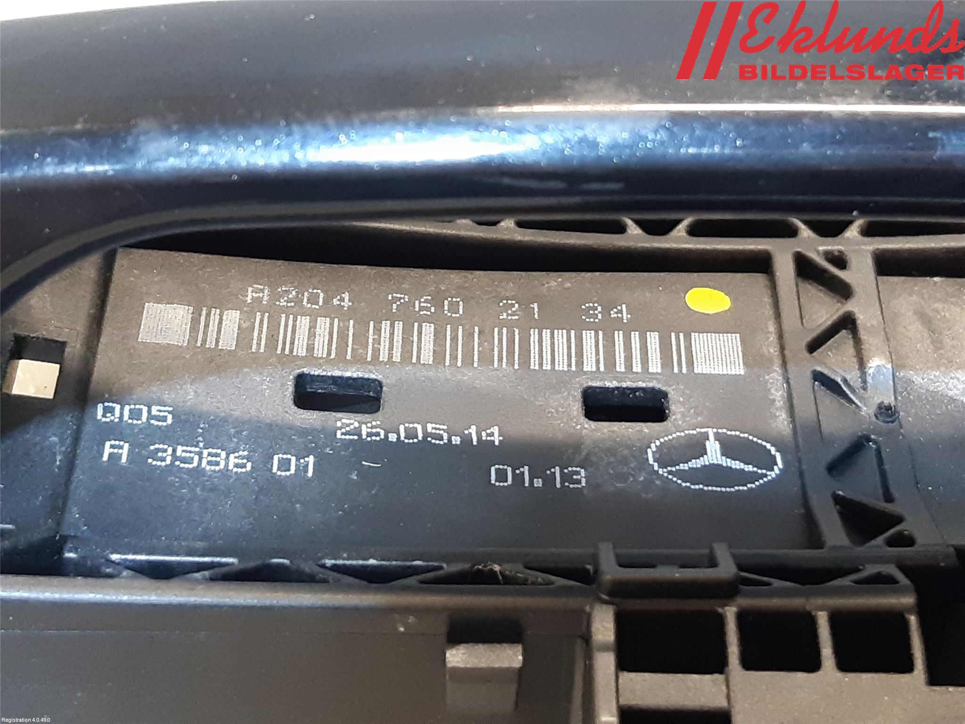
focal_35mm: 26
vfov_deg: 53.1
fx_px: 725
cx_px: 482
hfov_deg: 67.3
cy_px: 362
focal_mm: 3.93
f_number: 1.7
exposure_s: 1/50
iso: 320
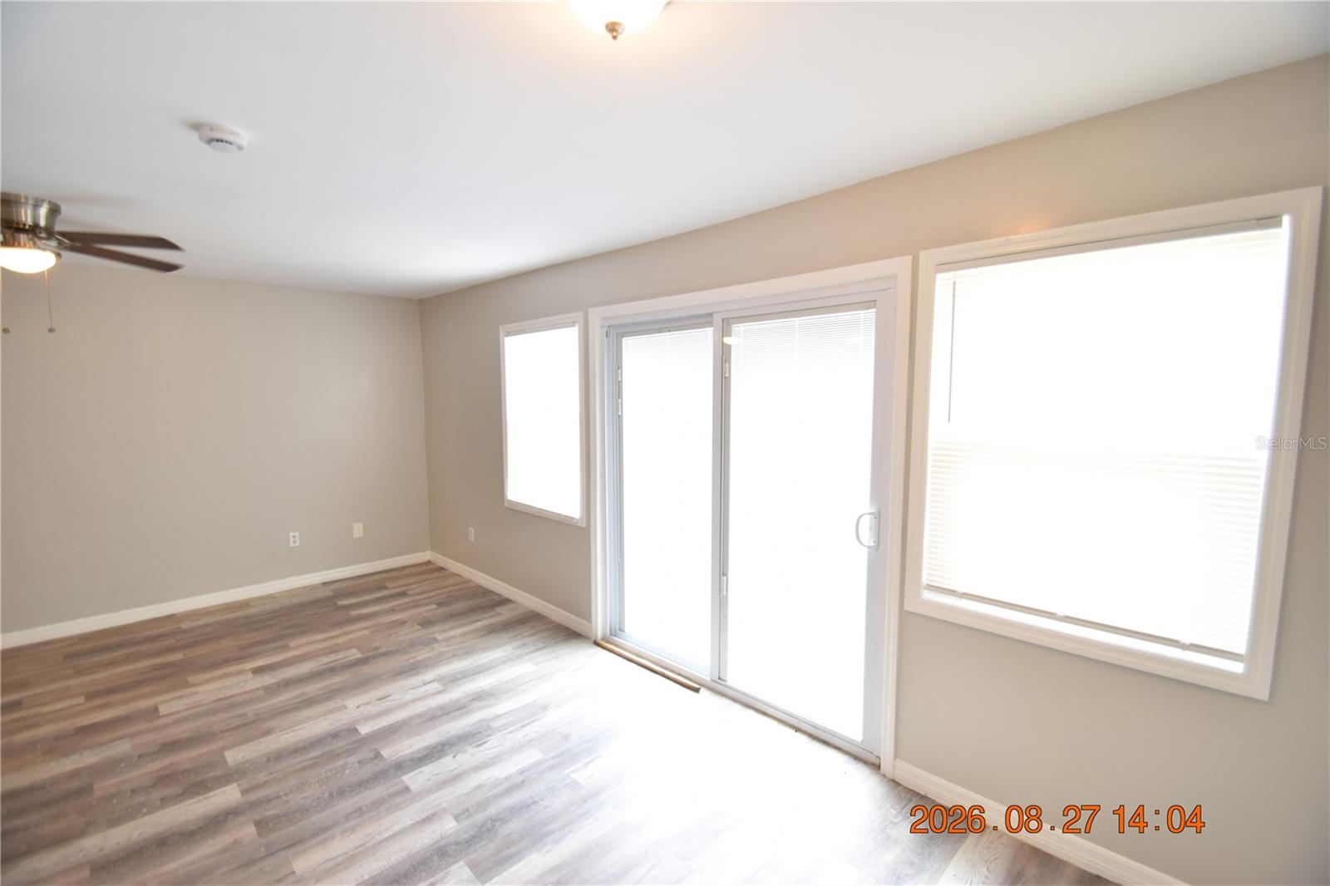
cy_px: 443
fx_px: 554
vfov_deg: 77.3
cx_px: 665
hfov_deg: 100.4
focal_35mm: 15
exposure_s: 1/60
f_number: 4
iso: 640
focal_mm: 10
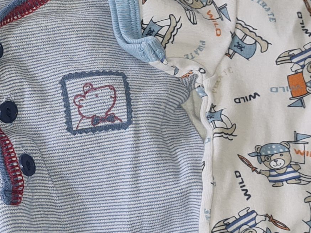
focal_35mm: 120
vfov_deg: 12.3
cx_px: 6
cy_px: 109
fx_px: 1078
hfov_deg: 16.1
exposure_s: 1/120
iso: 200
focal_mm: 5.4
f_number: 1.8
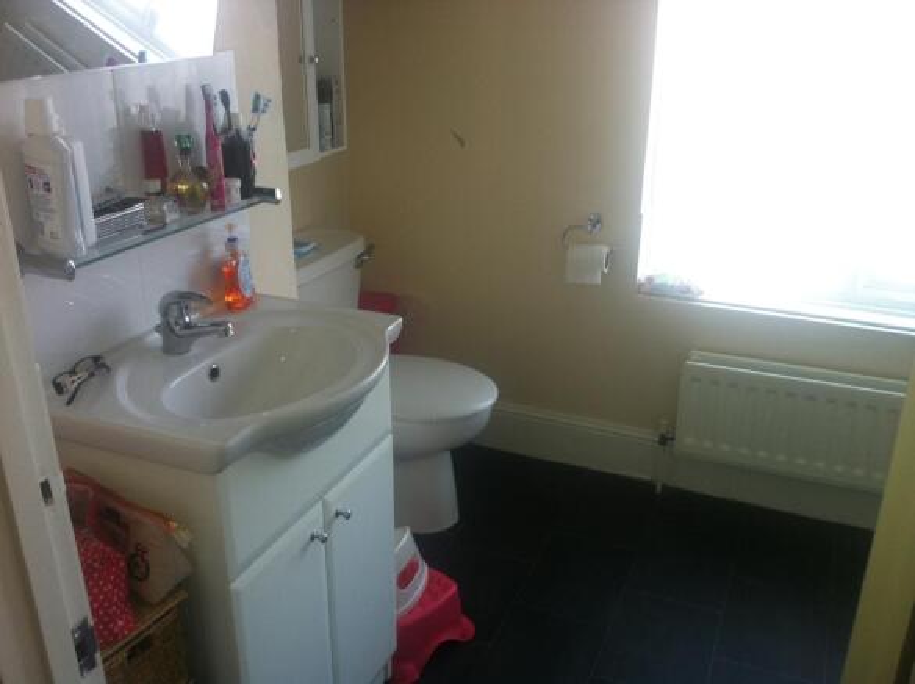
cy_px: 342
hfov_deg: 52.7
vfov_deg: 40.6
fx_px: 924
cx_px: 458
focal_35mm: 35
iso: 80
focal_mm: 3.85
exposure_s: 1/20
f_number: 2.8
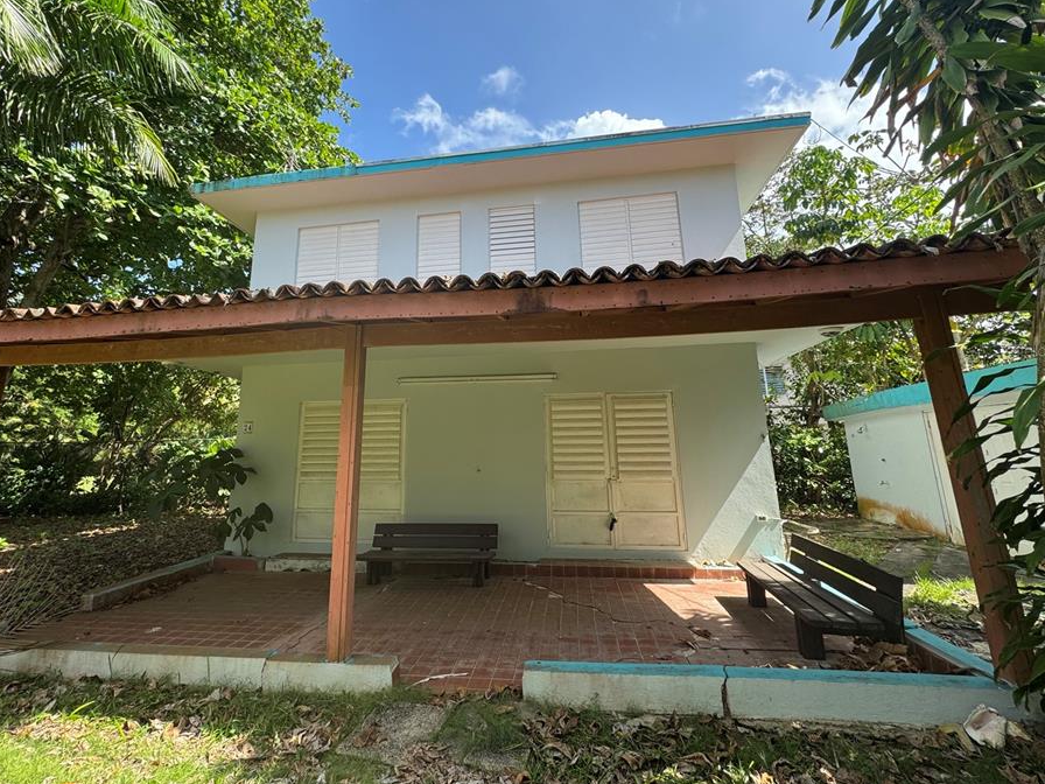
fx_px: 483
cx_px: 485
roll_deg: +0.4
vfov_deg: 77.9
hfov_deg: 94.3
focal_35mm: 16
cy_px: 350
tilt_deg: +12.3
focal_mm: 2.22
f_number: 2.2
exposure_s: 1/377
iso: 40
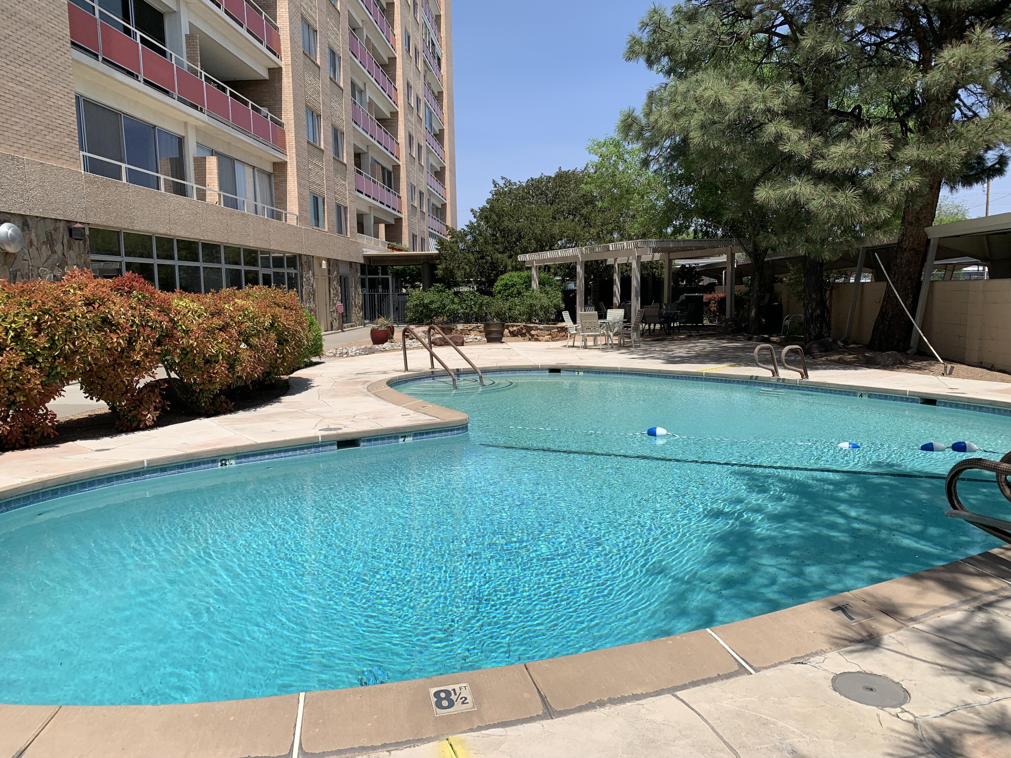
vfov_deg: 53.1
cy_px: 379
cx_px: 506
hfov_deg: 67.3
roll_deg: +0.7
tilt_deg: -6.5
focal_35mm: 26
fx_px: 759
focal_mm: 4.25
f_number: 1.8
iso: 25
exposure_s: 1/3401
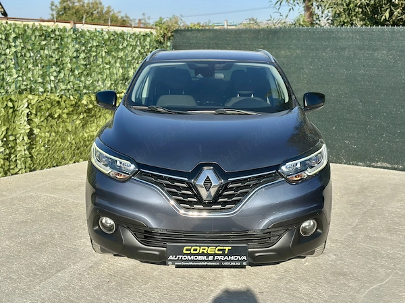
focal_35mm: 48
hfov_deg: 39.7
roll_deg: -0.6
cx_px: 202
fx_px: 562
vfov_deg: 30.3
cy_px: 152
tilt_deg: -10.3
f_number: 1.78
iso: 100
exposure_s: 1/3367
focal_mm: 6.86
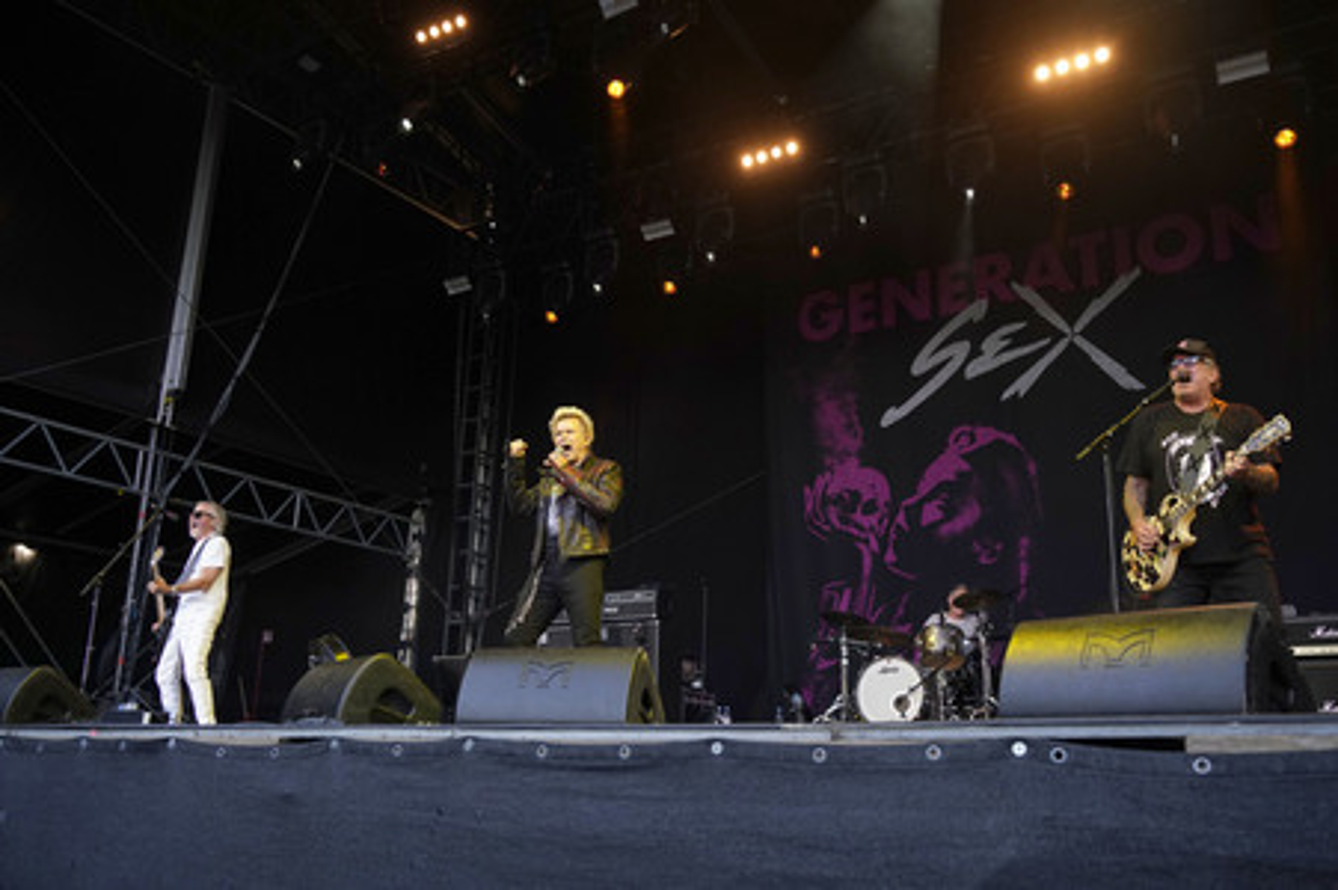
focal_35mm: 31
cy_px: 445
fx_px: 1151
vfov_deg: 42.3
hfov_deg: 60.3
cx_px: 669
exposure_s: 1/320
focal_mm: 31
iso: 1600
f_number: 5.6
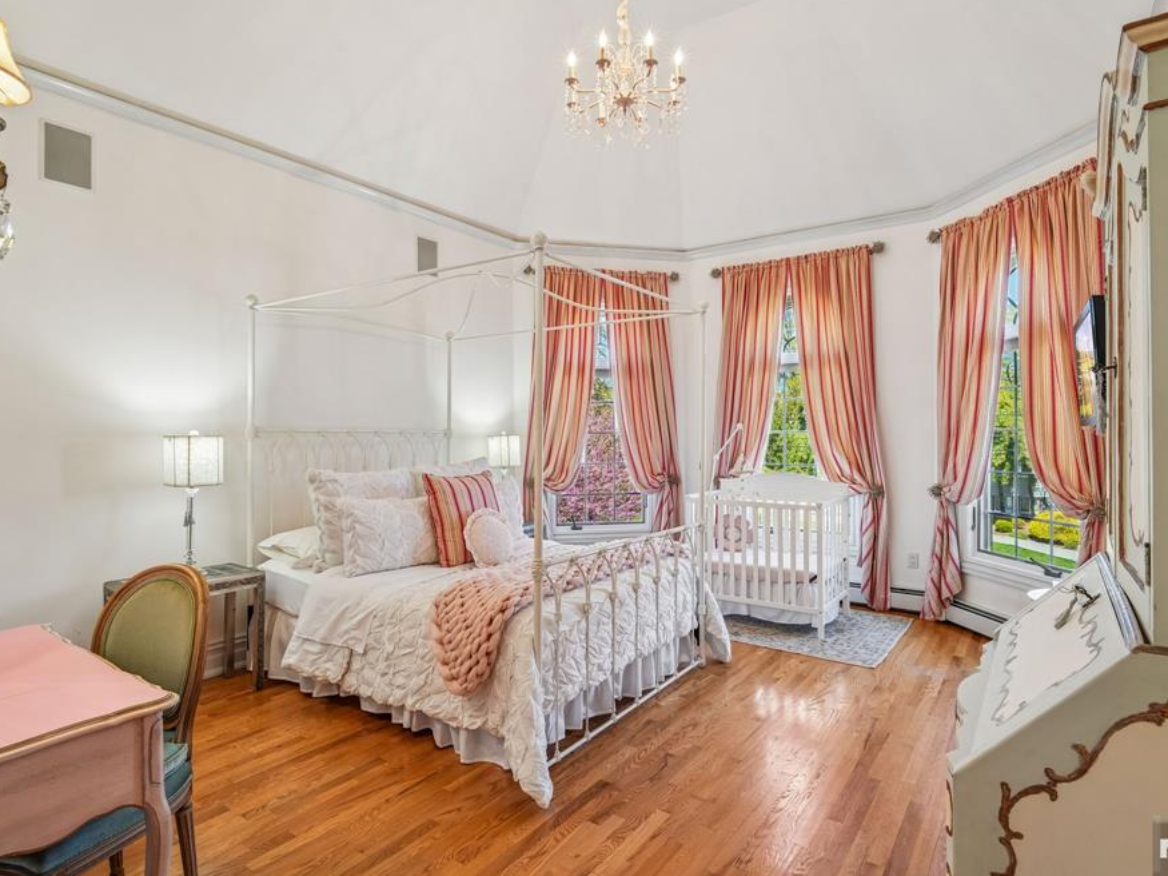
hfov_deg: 87.7
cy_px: 425
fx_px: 607
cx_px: 605
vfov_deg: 71.6
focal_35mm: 18
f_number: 8
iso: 400
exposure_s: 1/15
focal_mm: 16
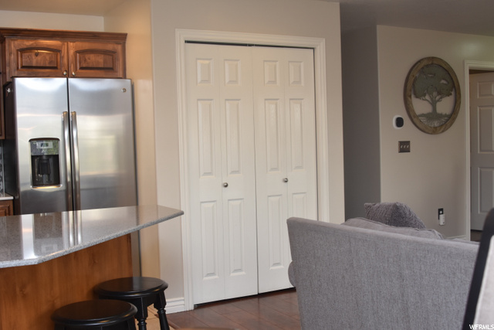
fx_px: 576
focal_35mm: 42
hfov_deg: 46.4
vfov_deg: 31.9
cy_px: 165
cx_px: 247
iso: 400
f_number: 5.6
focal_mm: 28
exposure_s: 1/60
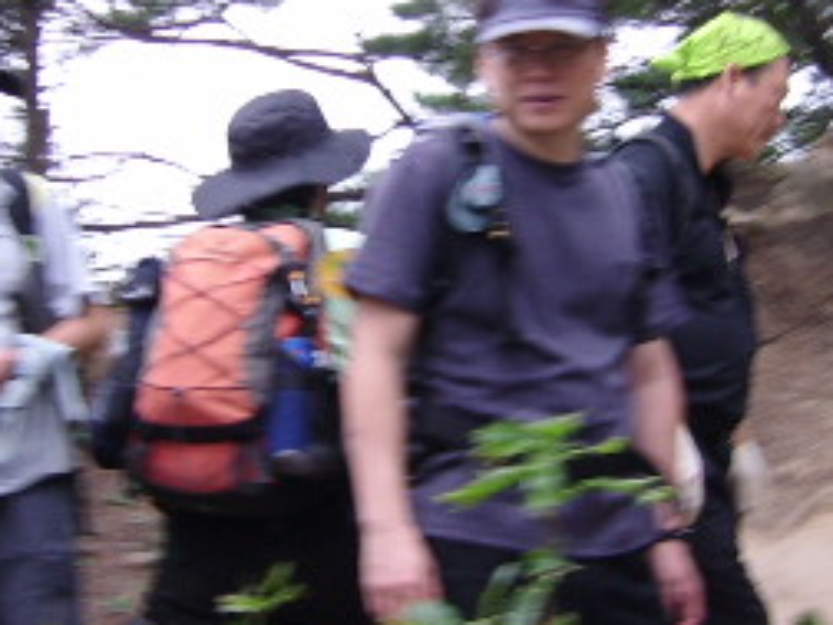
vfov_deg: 16.6
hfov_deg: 22.0
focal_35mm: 89
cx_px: 450
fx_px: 2142
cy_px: 248
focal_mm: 5.95
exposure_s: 1/36
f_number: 2.8
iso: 100
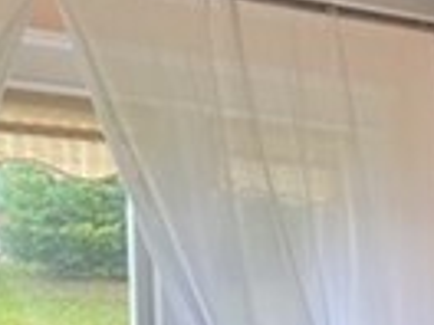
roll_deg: -0.3
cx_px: 704
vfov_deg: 12.0
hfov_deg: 15.1
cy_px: 489
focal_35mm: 118
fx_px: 1479
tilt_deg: -6.8
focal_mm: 4.25
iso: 100
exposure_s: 1/60
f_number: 1.8
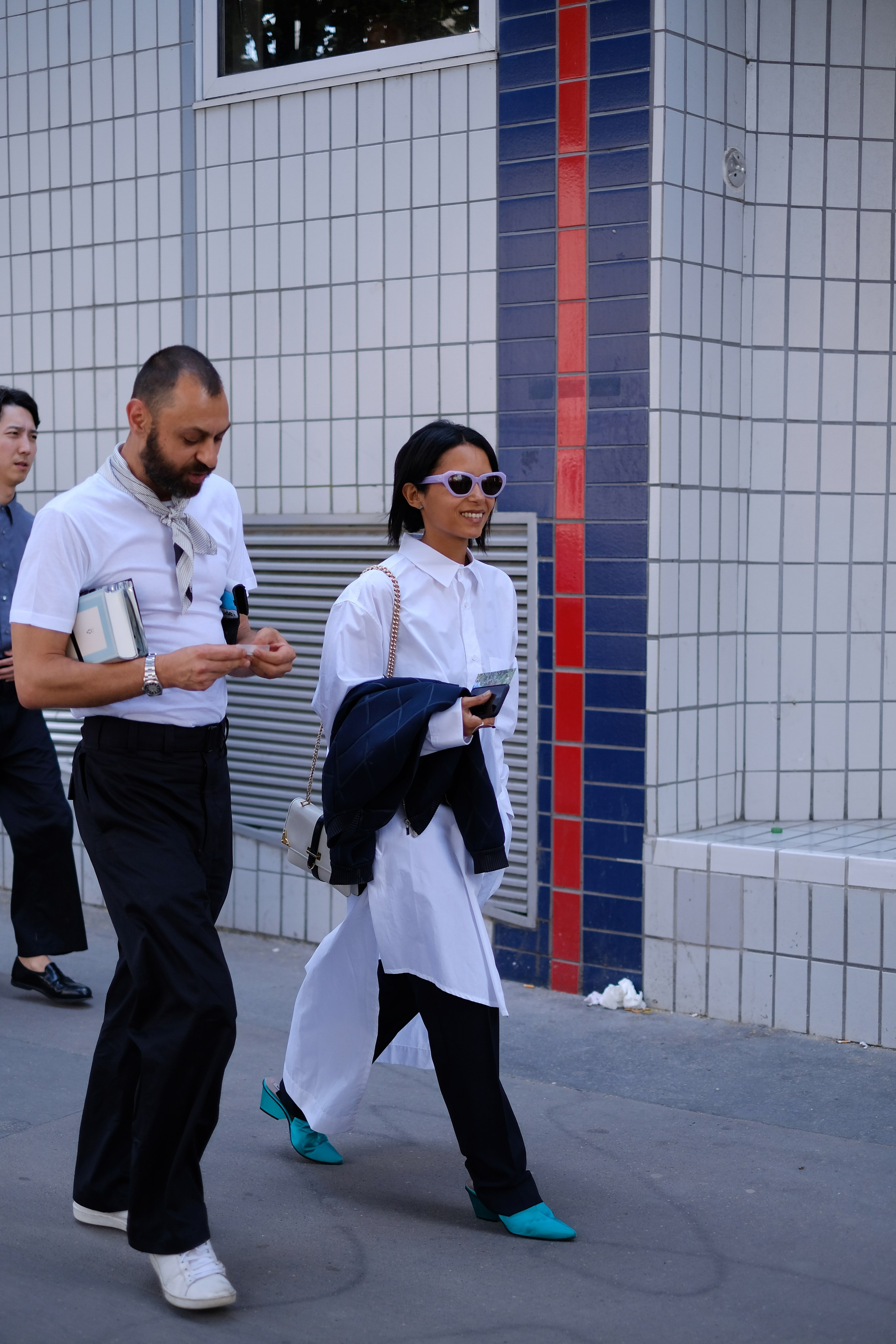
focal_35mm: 53
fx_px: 1979
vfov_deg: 37.5
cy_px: 672
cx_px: 448
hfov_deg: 25.5
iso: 320
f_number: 1.4
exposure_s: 1/2000
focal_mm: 35
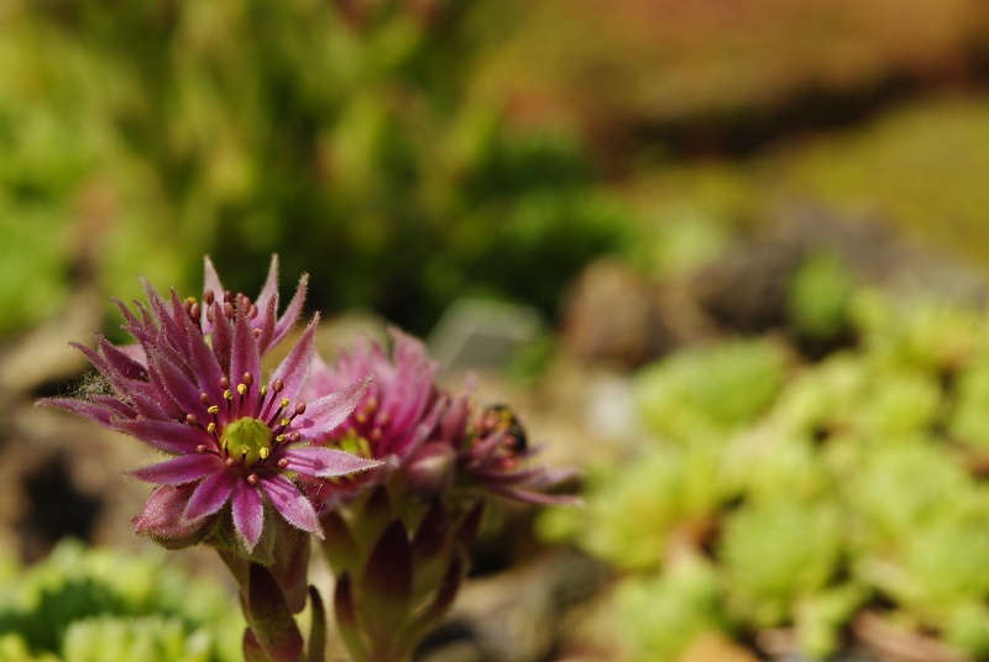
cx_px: 494
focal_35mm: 128
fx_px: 3508
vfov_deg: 10.8
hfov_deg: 16.0
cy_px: 331
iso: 100
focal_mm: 85
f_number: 14
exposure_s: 1/50
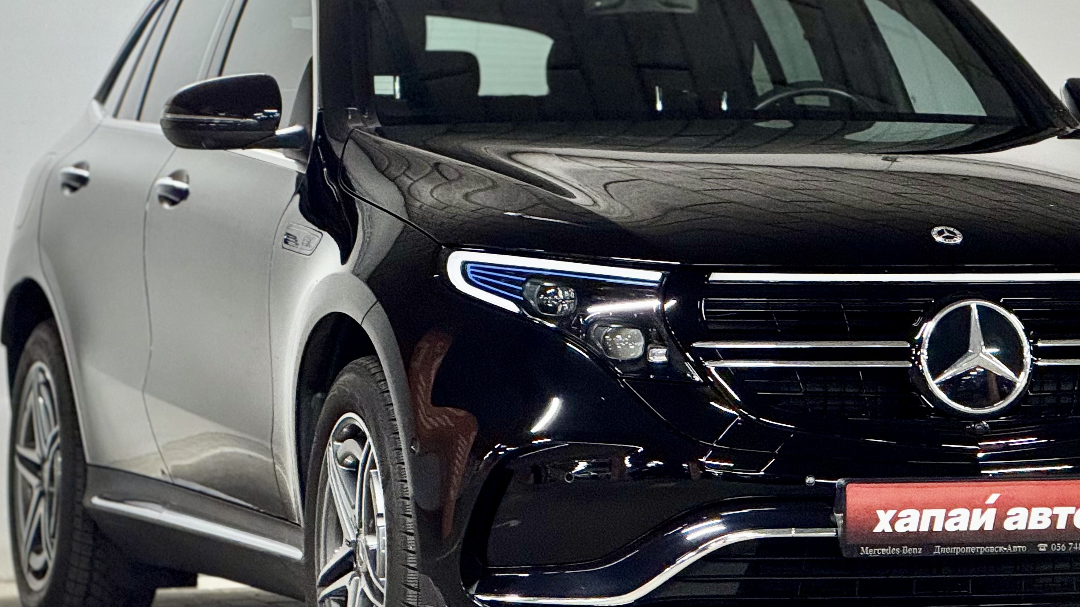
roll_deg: +0.1
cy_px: 323
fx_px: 6157
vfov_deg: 5.6
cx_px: 717
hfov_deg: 10.0
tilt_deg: -0.5
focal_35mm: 215
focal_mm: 15.66
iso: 400
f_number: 2.8
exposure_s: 1/50
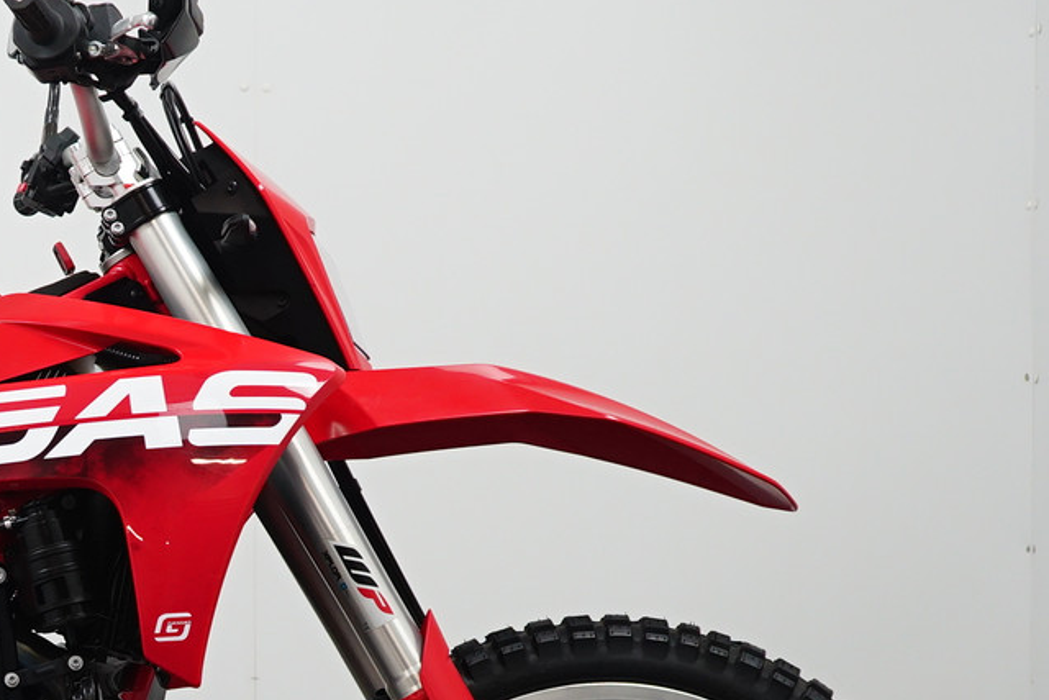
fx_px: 4109
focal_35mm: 141
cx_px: -208
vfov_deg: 9.7
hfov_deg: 14.1
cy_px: 595
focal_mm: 47
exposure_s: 1/60
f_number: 4.5
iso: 500
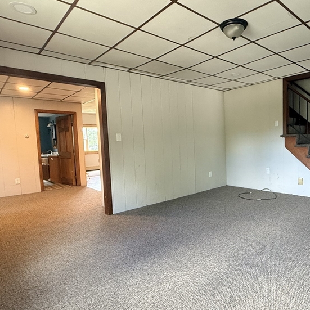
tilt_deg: -4.0
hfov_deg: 65.8
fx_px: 233
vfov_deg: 67.3
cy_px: 159
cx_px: 202
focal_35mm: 23
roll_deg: +2.0
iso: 400
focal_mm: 2.22
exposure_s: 1/60
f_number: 2.2
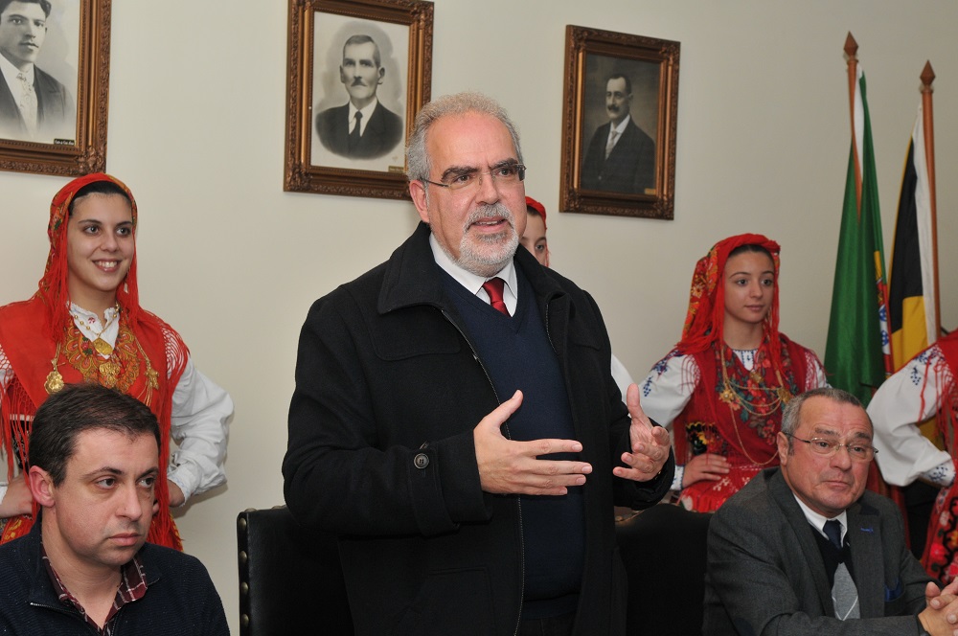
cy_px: 318
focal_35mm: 57
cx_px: 479
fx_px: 1515
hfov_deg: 35.1
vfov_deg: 23.7
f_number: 4.5
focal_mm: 38
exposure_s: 1/250
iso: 500
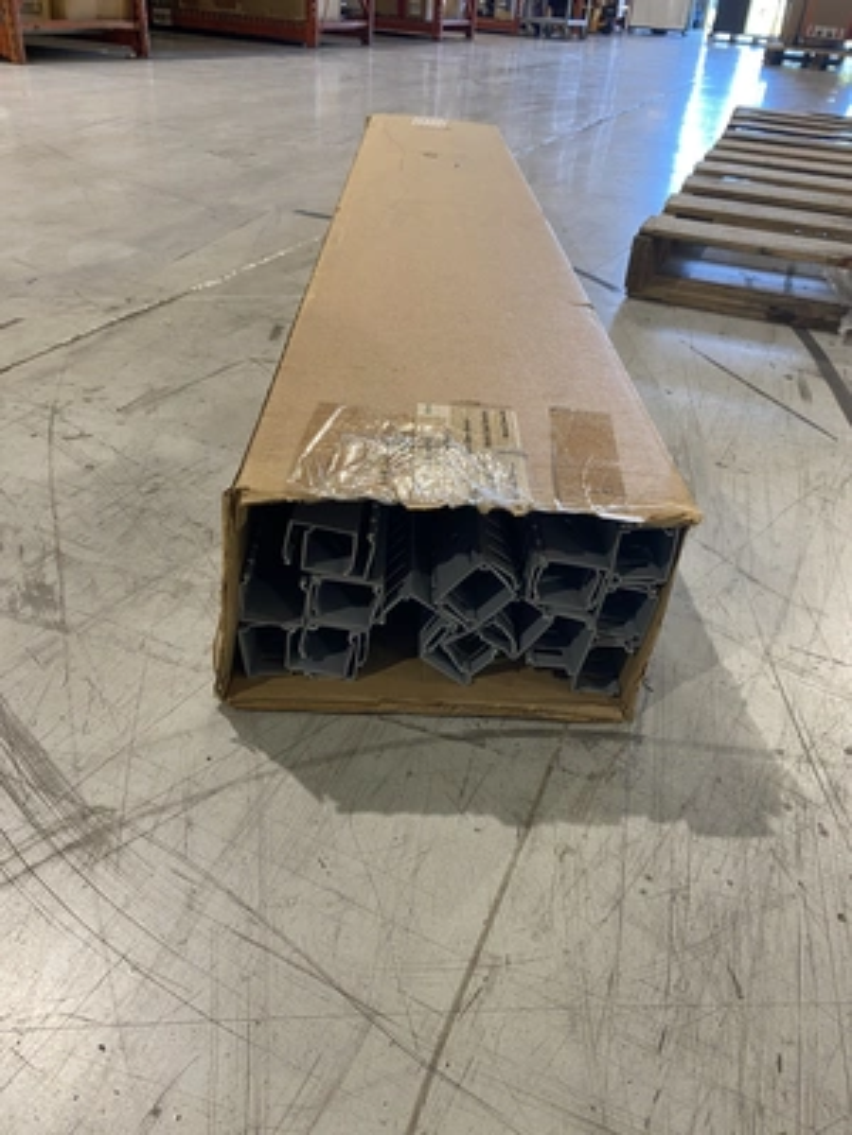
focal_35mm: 26
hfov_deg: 53.1
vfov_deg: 67.3
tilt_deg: -34.1
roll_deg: -4.1
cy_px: 568
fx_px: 853
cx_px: 426
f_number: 1.8
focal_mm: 4.25
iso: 100
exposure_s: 1/60
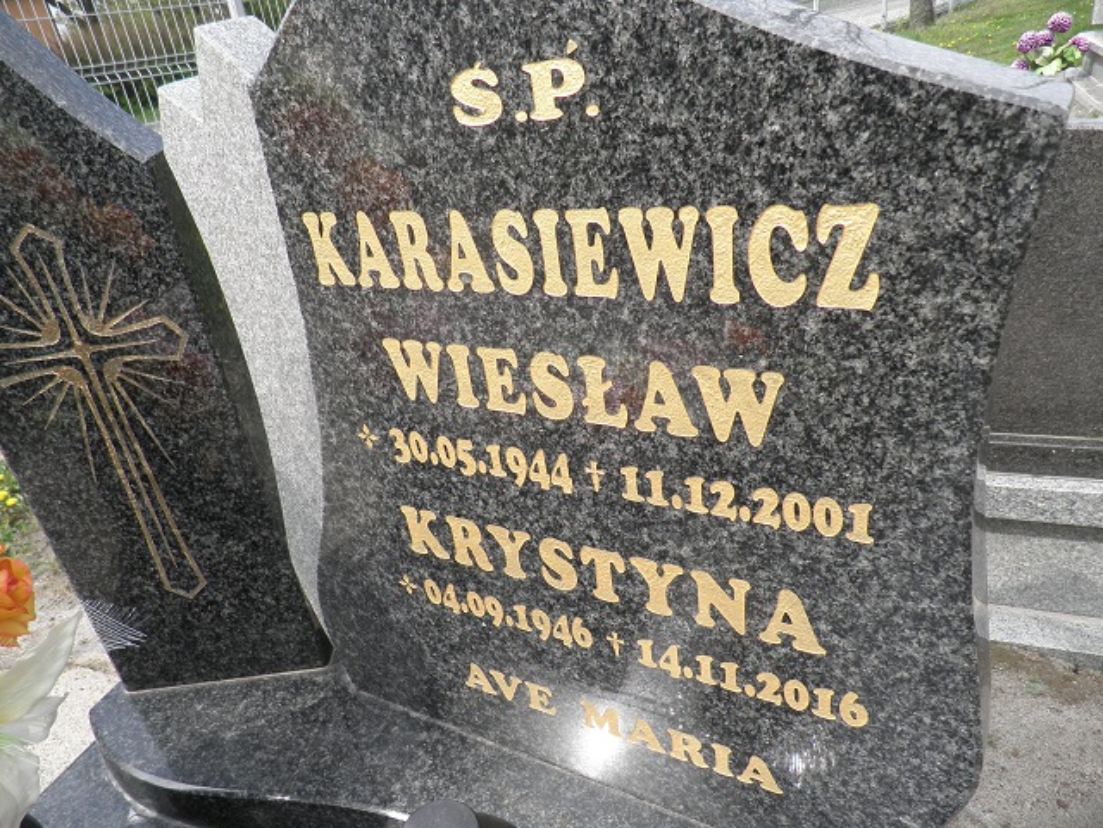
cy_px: 414
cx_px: 552
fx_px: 765
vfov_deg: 56.8
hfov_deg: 71.6
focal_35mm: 24
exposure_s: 1/400
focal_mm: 4.3
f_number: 3.3
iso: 64
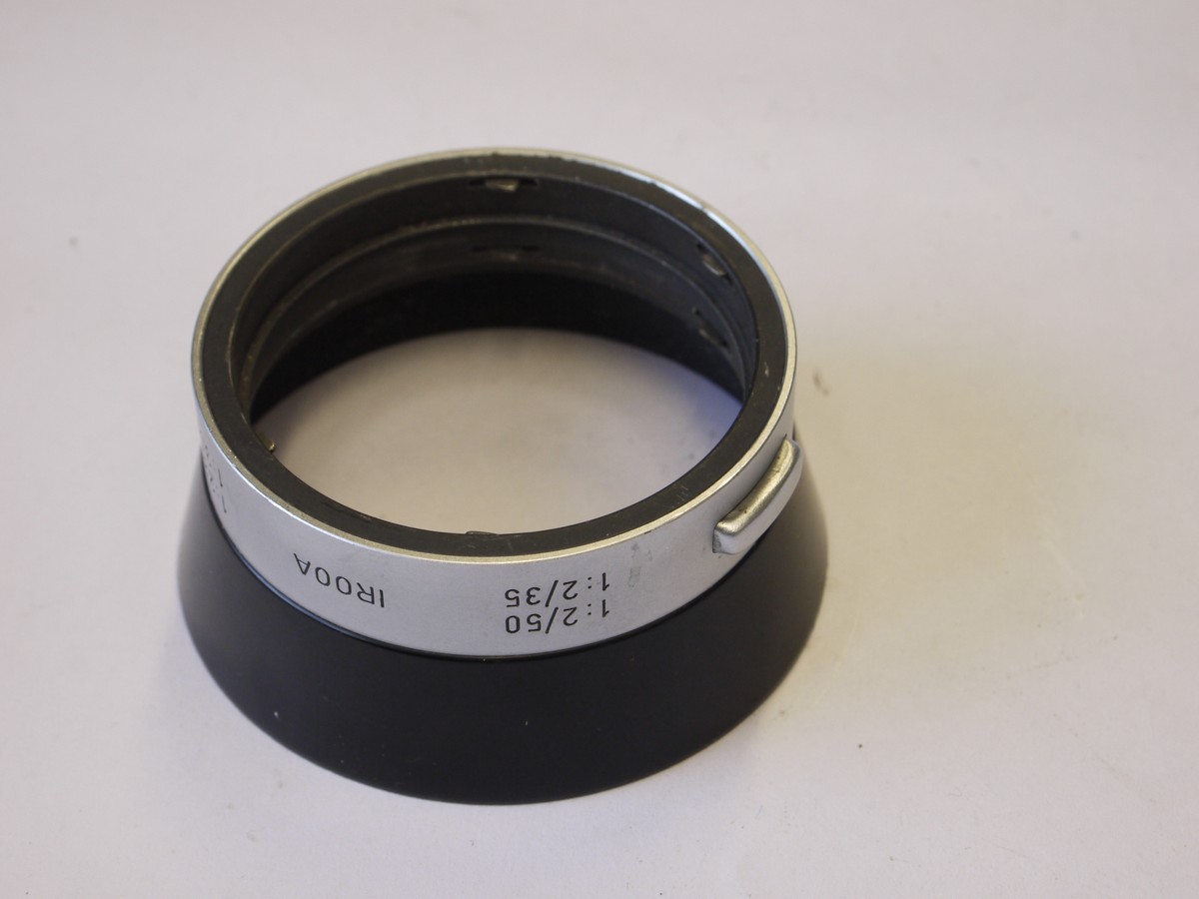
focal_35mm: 84
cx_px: 600
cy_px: 450
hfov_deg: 23.3
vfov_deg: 17.6
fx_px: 2910
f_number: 11
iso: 400
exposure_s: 1/20
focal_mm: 42
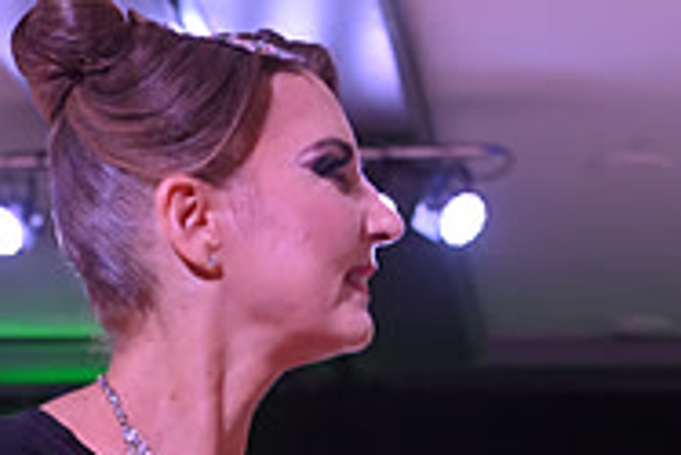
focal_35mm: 217
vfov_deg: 6.3
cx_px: 291
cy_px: 639
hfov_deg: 9.5
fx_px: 4108
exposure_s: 1/400
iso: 5000
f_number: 7.1
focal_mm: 70
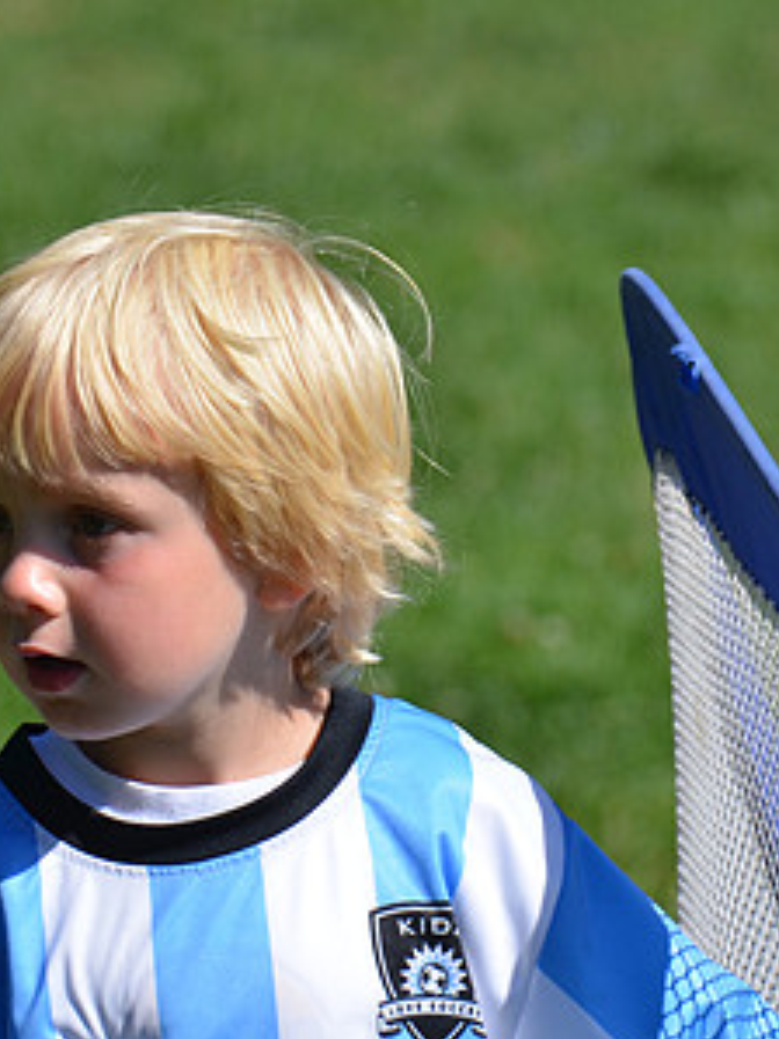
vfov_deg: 3.2
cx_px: 372
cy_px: 580
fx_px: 18436
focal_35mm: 614
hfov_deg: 2.4
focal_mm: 220
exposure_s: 1/800
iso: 200
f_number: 7.1
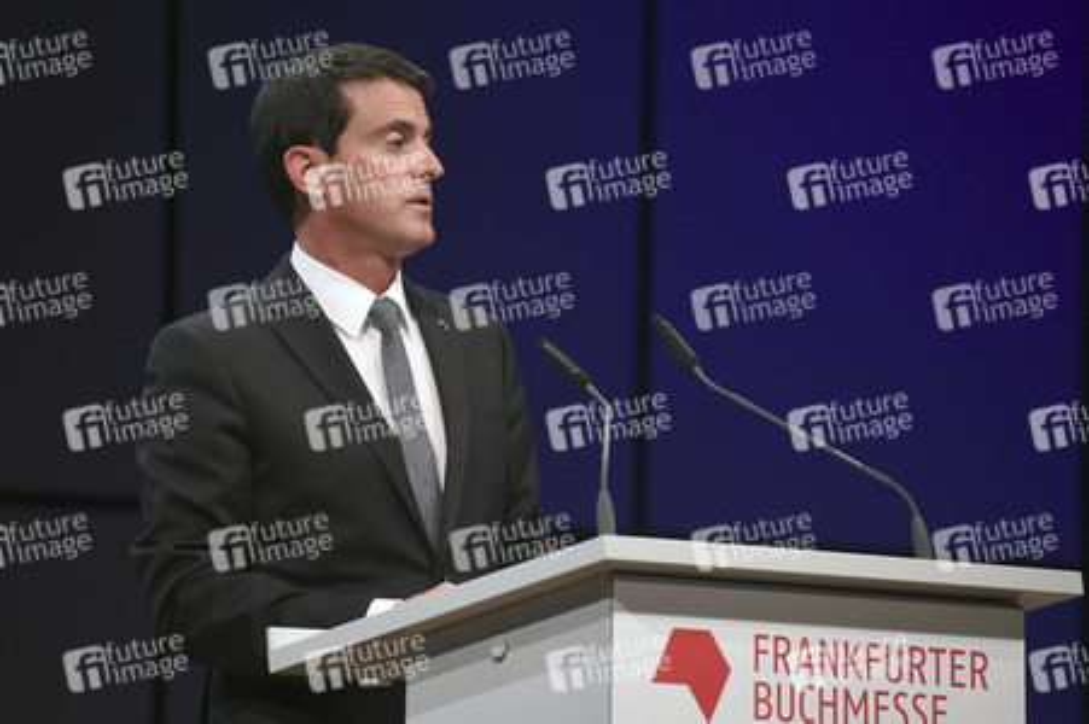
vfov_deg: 5.7
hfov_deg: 8.6
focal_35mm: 240
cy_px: 362
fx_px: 7254
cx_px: 544
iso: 1250
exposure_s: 1/125
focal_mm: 240
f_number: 5.6
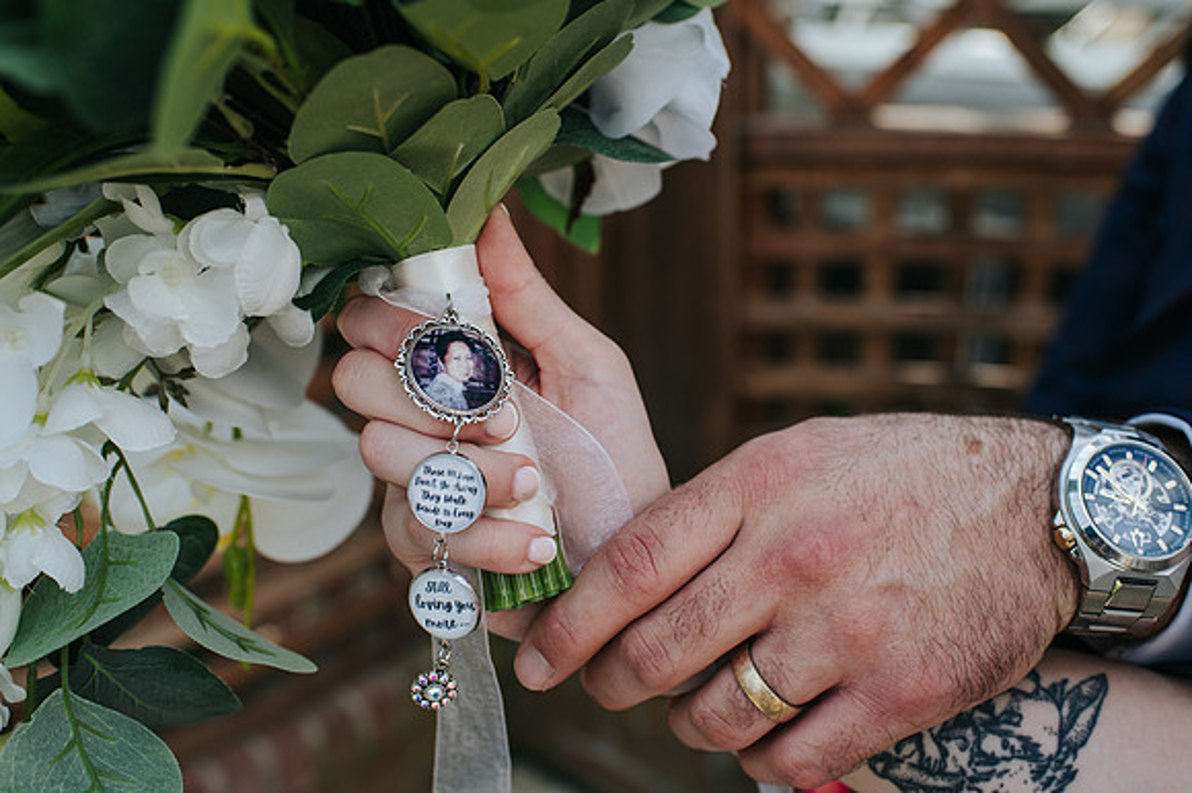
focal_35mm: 35
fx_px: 1158
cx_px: 596
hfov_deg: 54.5
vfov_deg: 37.8
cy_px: 396
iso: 250
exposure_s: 1/640
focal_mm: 35
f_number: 3.5
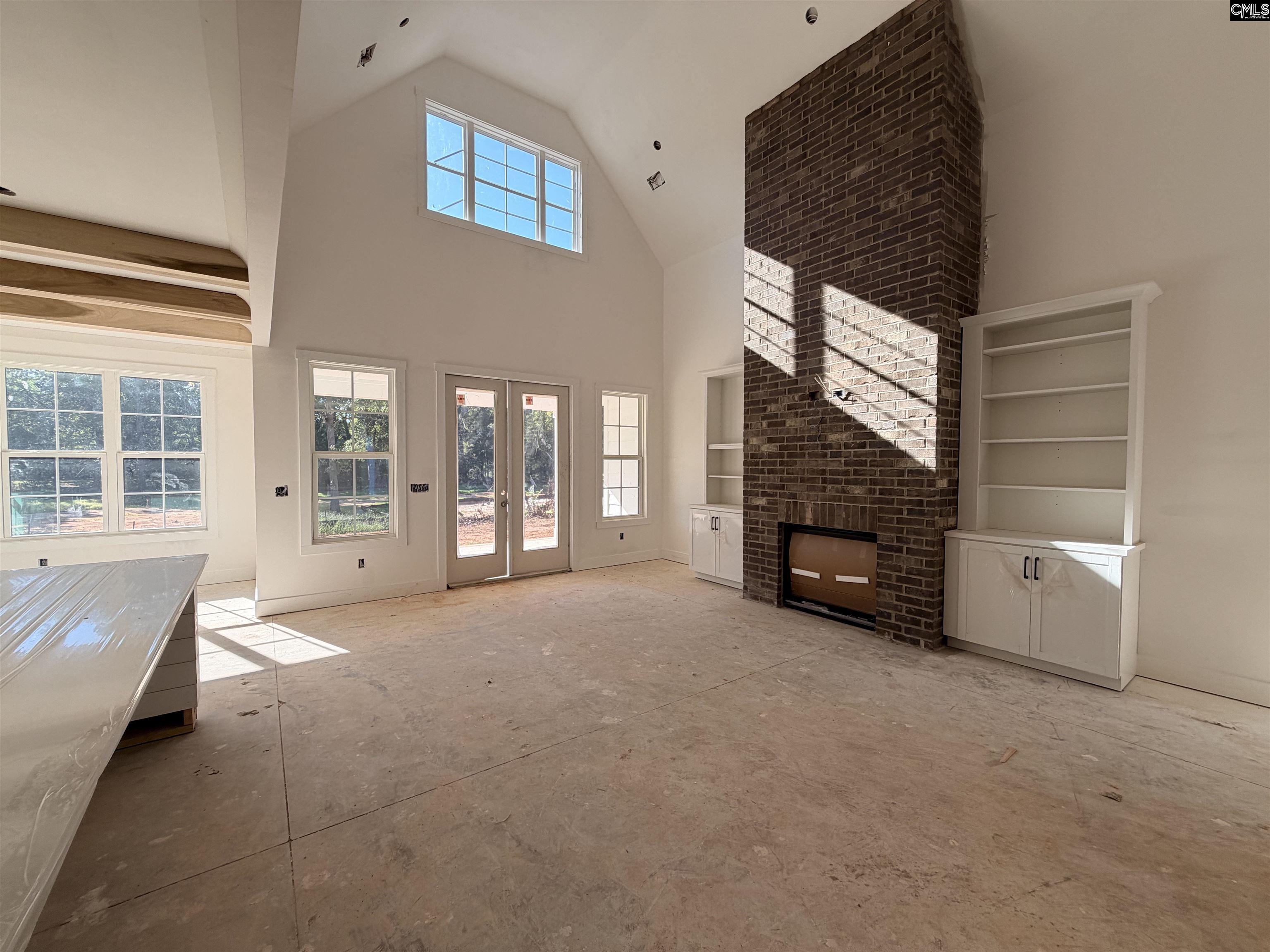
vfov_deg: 85.7
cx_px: 635
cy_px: 476
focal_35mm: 14
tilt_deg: -2.5
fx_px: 514
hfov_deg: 102.1
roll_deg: +0.0
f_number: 2.2
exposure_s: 1/217
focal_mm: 2.22
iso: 40
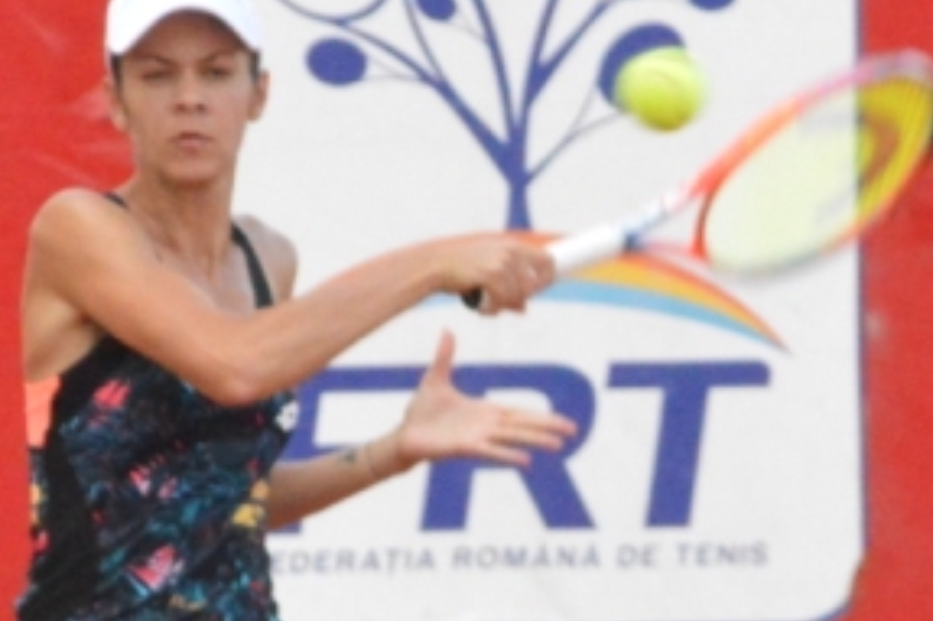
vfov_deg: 1.6
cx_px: 595
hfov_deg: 2.3
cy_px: 571
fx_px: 22839
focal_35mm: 882
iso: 6400
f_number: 13
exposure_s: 1/400
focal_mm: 165
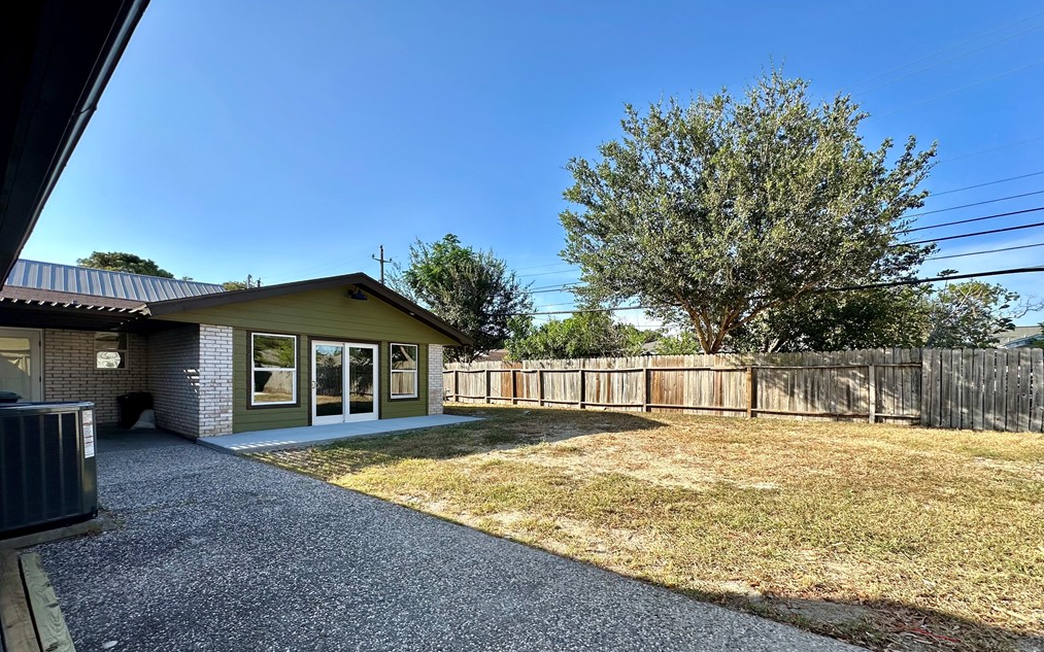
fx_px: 427
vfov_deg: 74.2
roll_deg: -0.7
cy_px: 381
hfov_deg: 101.5
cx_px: 524
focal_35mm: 15
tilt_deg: -0.1
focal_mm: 2.22
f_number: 2.2
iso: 50
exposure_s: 1/1082
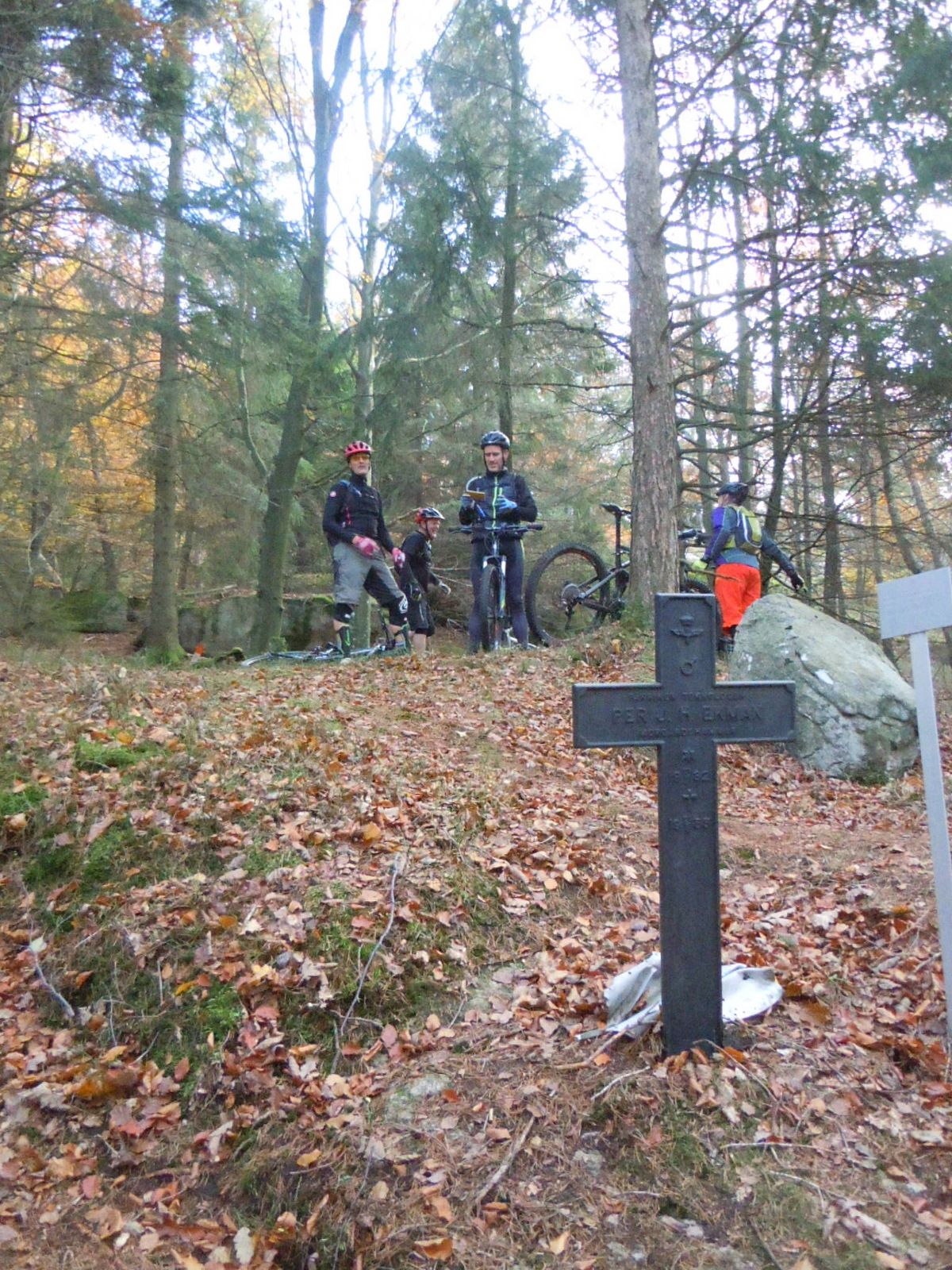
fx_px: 1100
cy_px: 635
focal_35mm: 30
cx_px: 476
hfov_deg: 46.8
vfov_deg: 60.0
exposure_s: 1/250
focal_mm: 5.4
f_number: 3.5
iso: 2500
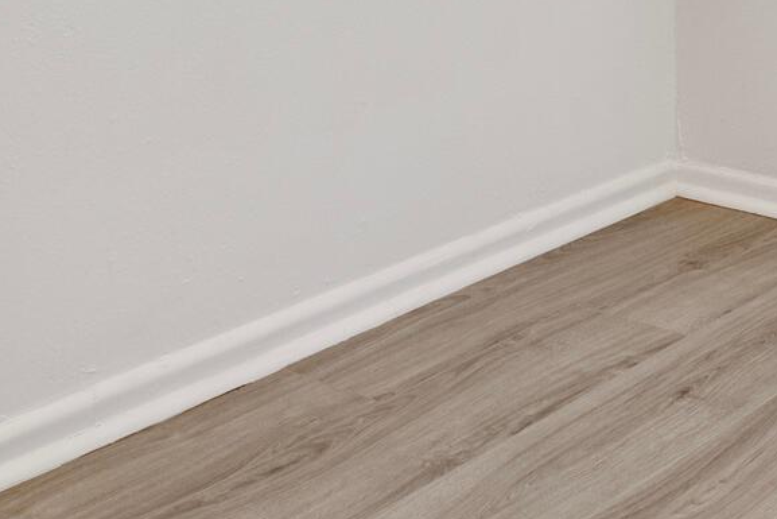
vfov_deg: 15.7
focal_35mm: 78
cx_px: 737
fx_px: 1684
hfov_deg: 25.0
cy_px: -329
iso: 200
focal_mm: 9.9
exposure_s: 1/10
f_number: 9
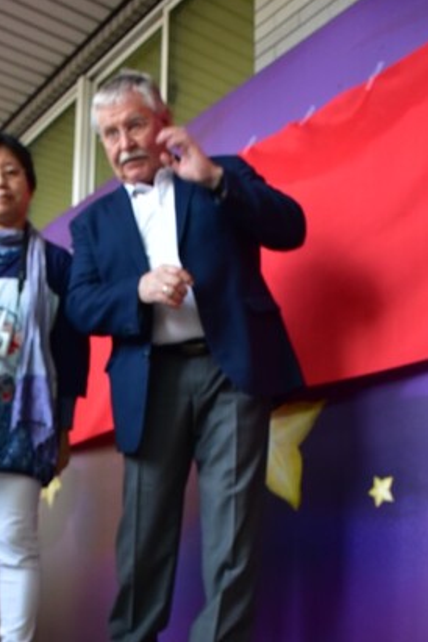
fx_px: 820
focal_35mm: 46
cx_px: 102
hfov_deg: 28.8
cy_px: 539
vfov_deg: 40.5
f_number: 5
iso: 800
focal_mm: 18
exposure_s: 1/100
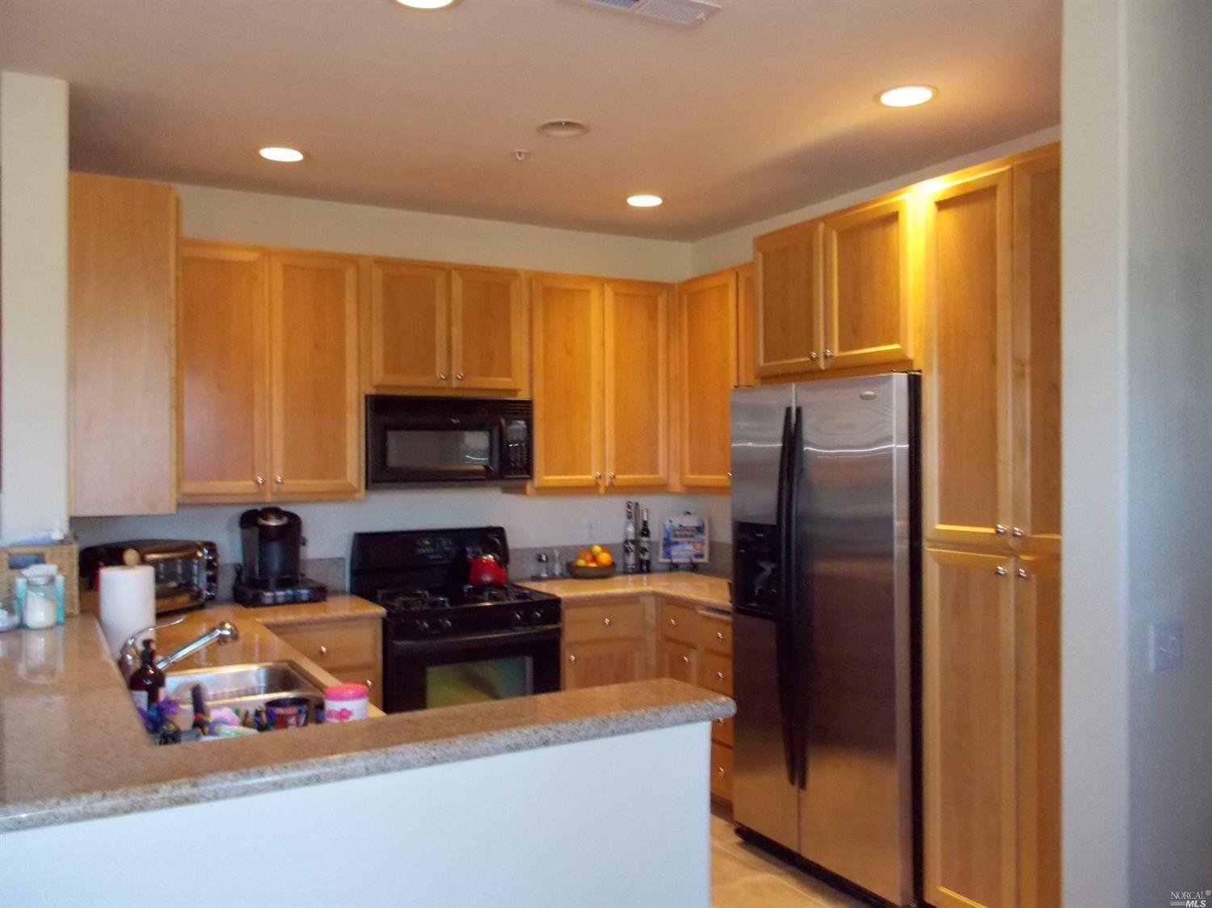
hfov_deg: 61.7
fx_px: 1015
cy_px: 454
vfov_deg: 48.2
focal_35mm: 29
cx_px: 606
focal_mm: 4.1
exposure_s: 1/30
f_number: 3.3
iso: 400
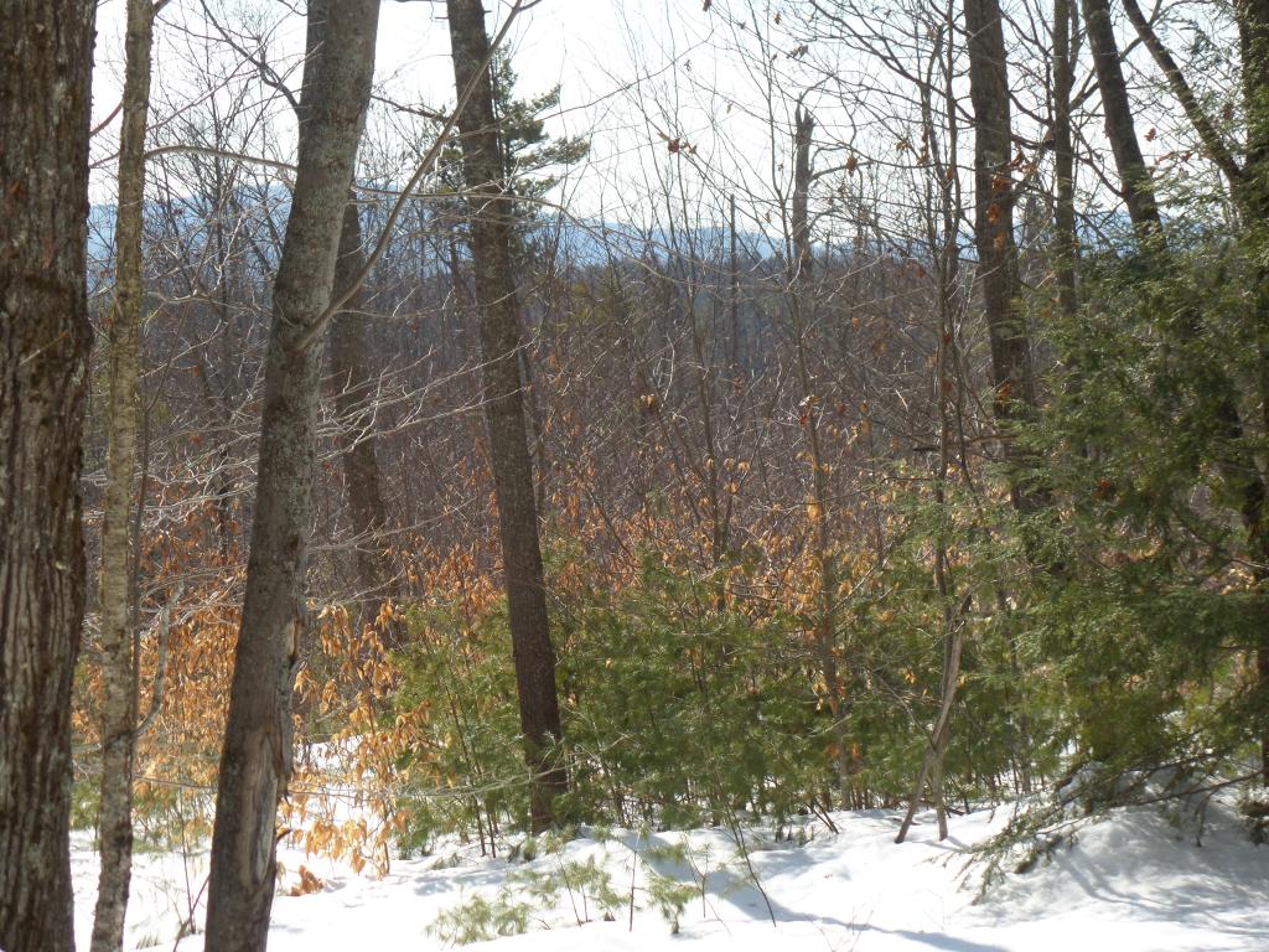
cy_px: 476
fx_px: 4179
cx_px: 634
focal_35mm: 114
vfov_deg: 13.0
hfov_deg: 17.3
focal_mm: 20.3
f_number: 4
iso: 100
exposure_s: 1/750
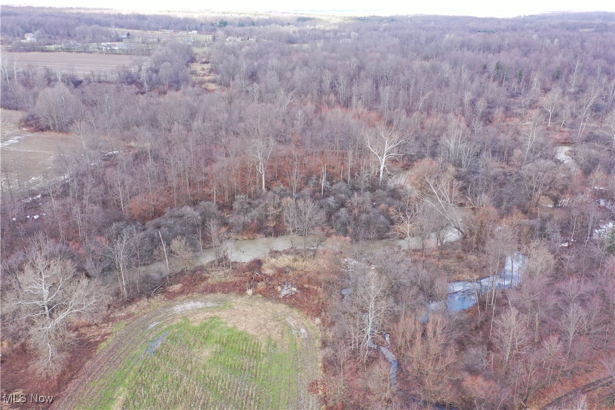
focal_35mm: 28
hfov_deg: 65.5
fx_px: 478
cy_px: 205
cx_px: 308
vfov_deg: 46.4
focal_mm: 10.26
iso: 100
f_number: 4
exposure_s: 1/80
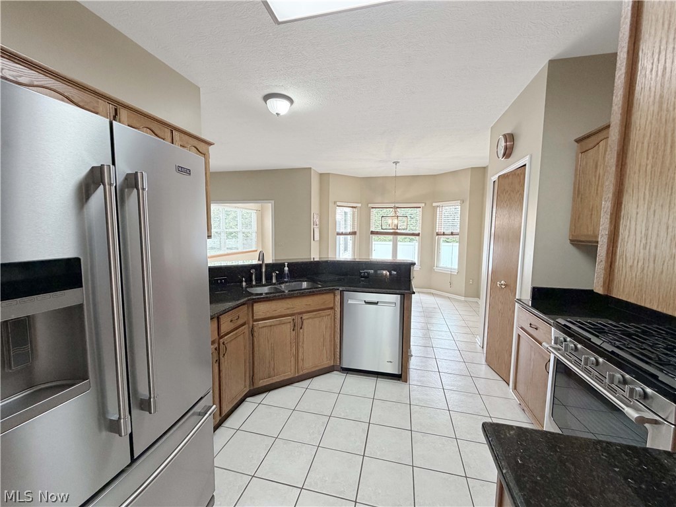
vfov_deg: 85.7
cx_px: 338
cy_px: 254
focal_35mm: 14
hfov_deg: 102.1
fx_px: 273
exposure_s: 1/120
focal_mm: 2.22
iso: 320
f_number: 2.2
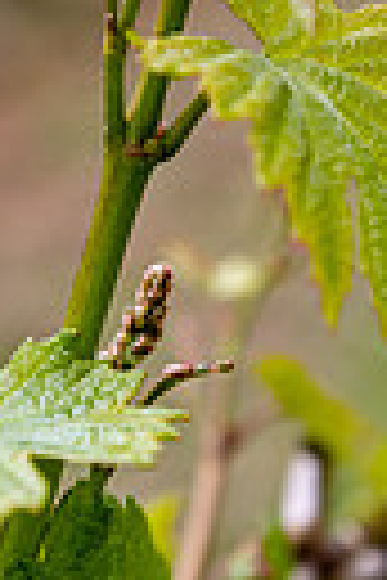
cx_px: 144
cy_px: 234
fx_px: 2144
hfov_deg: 10.3
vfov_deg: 15.4
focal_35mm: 133
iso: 80
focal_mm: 38
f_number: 3.5
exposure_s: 1/1600
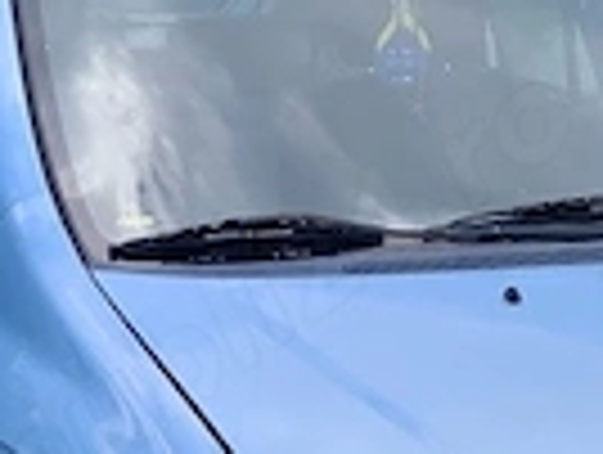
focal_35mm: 232
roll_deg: -0.5
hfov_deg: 8.5
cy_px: 319
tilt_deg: -7.1
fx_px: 4049
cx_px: 459
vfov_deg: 6.4
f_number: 2.4
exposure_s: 1/324
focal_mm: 6
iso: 16
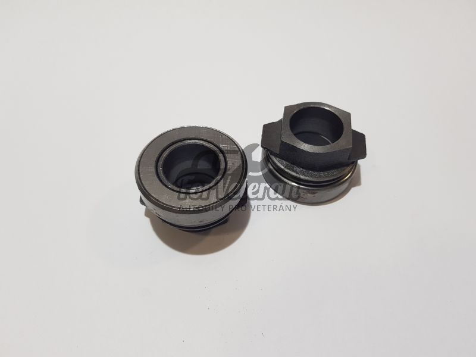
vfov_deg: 53.1
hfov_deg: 67.3
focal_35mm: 26
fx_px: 358
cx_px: 238
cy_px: 178
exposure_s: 1/100
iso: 64
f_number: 1.7
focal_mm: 4.2
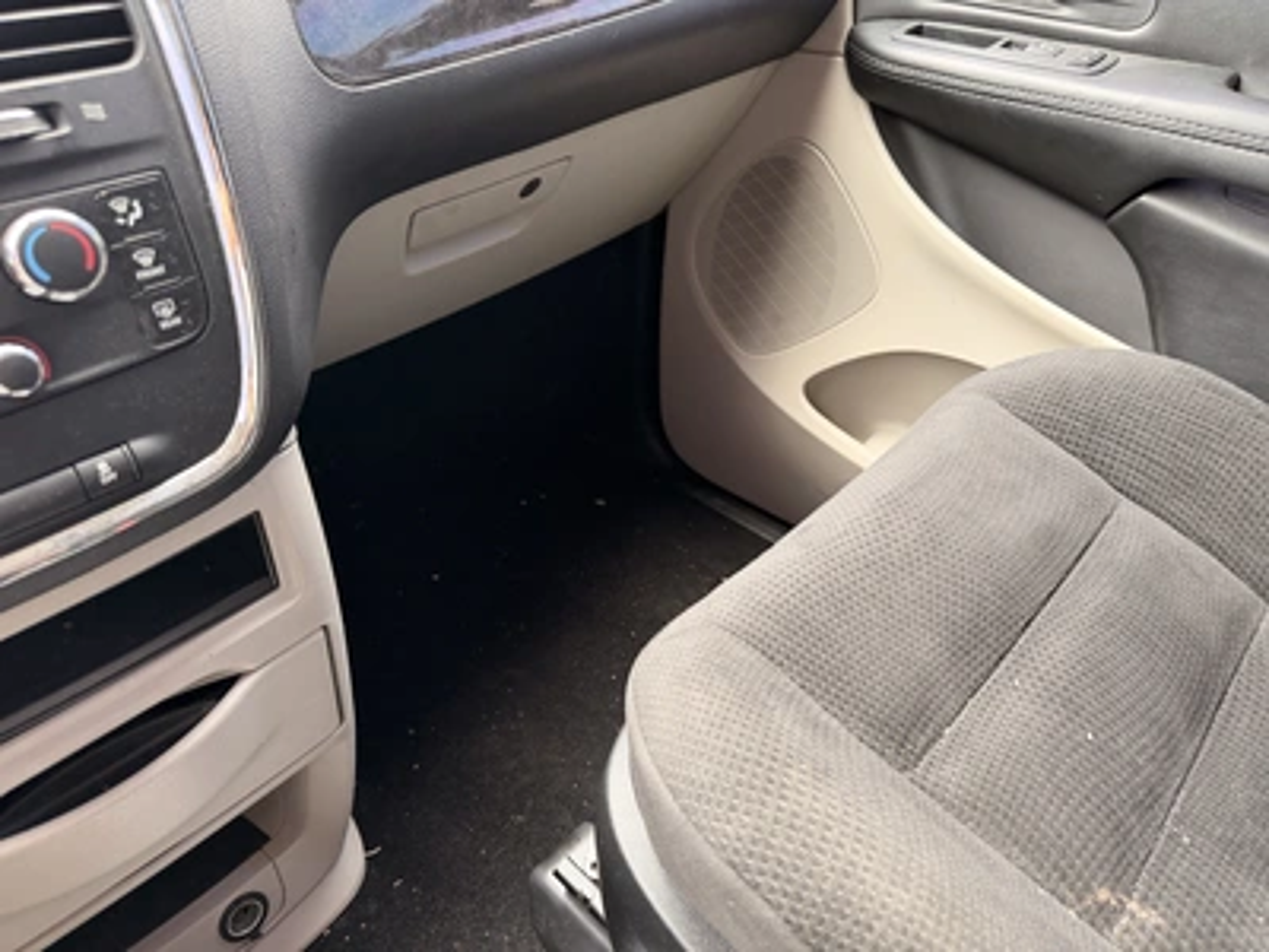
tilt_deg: -38.9
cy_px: 476
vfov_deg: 56.8
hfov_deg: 71.6
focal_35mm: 24
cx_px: 634
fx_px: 880
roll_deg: +0.1
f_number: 1.78
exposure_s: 1/82
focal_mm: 6.76
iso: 200
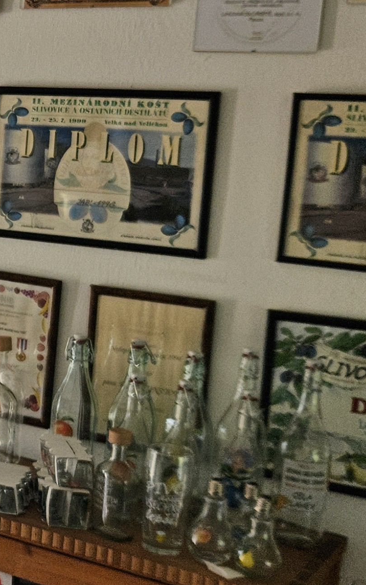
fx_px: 1196
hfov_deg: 14.1
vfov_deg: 27.5
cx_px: -402
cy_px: 257
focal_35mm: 75
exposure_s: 1/180
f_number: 1.8
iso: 100
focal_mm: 5.4
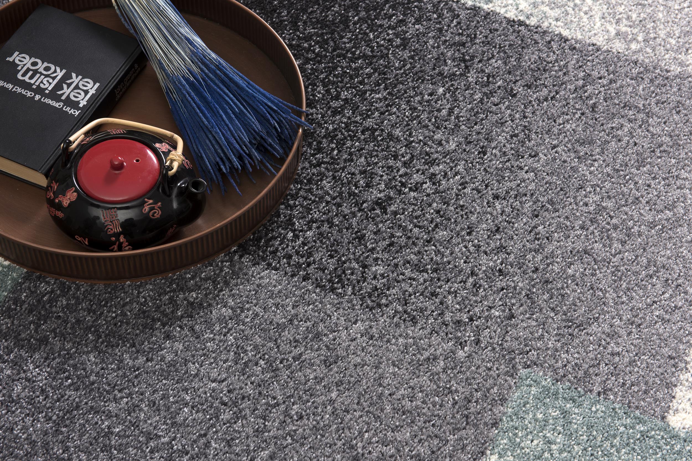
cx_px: 346
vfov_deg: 19.5
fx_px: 1346
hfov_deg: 28.8
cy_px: 230
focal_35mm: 70
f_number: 9
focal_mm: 70
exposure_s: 1/80
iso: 125
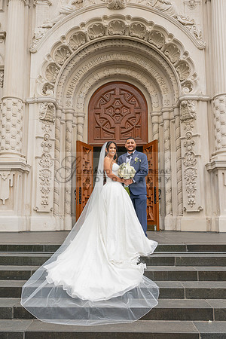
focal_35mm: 36
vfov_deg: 53.1
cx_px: 106
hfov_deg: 36.9
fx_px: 339
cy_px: 170
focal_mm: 24
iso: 200
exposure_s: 1/200
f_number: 7.1
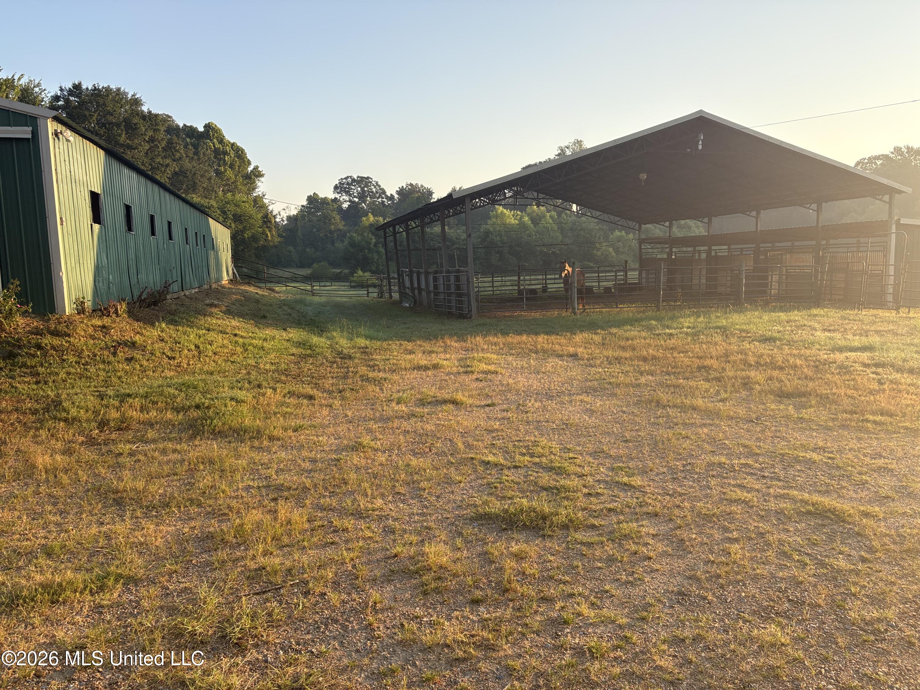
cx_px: 460
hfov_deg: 67.3
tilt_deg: -6.2
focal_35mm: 26
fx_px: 691
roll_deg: +2.4
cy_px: 345
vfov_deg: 53.1
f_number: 1.6
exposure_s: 1/907
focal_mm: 5.96
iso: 64
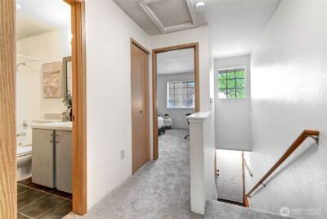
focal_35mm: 15
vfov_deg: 77.4
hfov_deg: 100.4
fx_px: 136
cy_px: 110
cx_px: 164
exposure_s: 1/6
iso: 3200
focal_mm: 10
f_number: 11
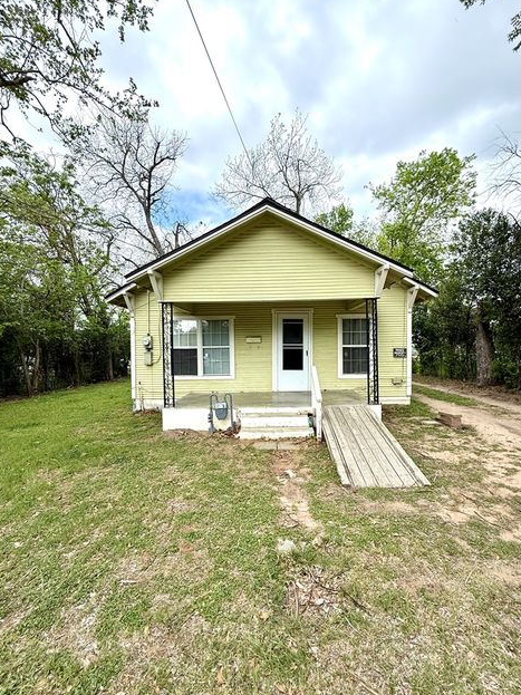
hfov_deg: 81.7
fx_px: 301
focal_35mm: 15
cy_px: 359
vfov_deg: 98.1
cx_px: 273
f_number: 2.2
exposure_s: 1/809
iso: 50
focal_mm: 2.22
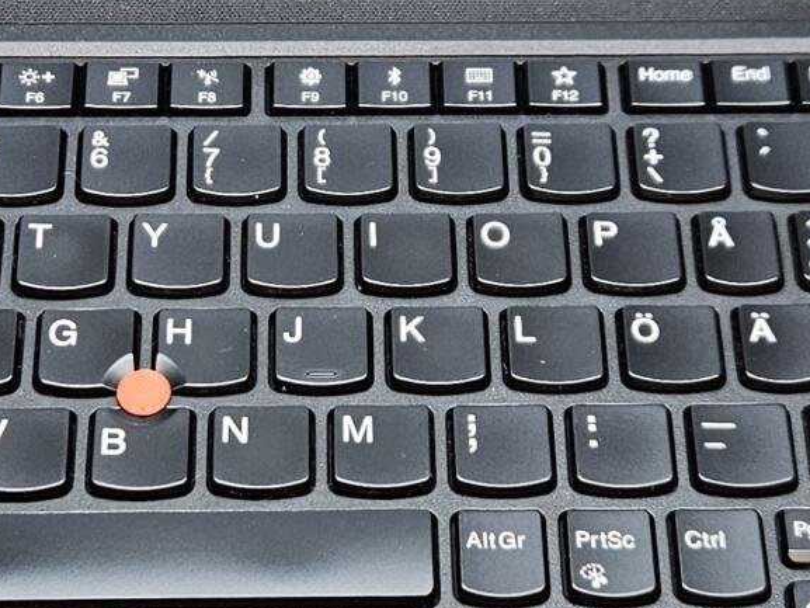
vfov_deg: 14.5
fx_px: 2387
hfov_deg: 19.3
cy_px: 234
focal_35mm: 102
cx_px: 372
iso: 320
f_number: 1.8
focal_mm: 5.4
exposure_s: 1/200
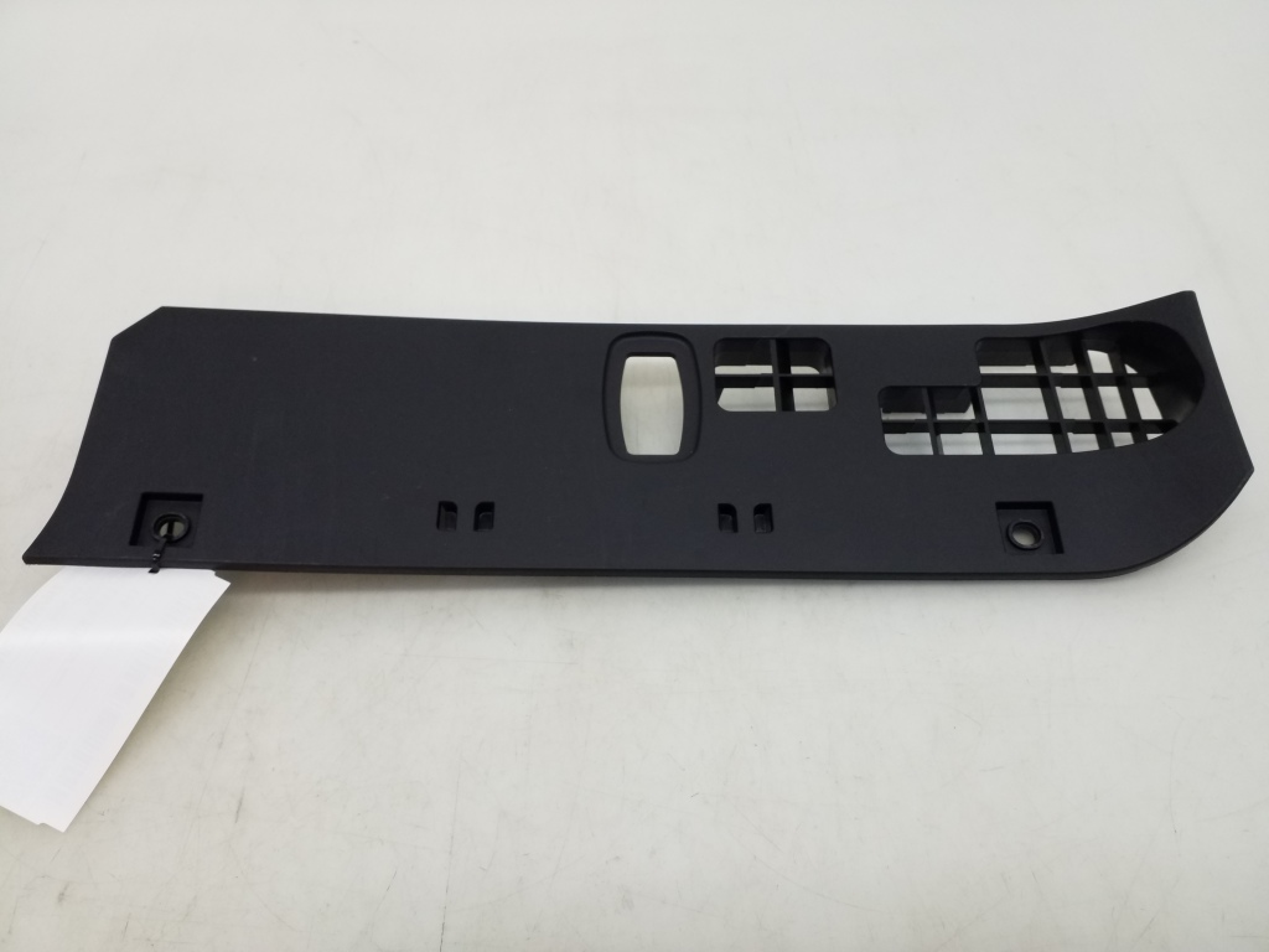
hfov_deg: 65.3
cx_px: 634
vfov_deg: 51.4
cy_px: 476
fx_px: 990
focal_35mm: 27
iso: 100
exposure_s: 1/50
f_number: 1.9
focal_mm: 3.6
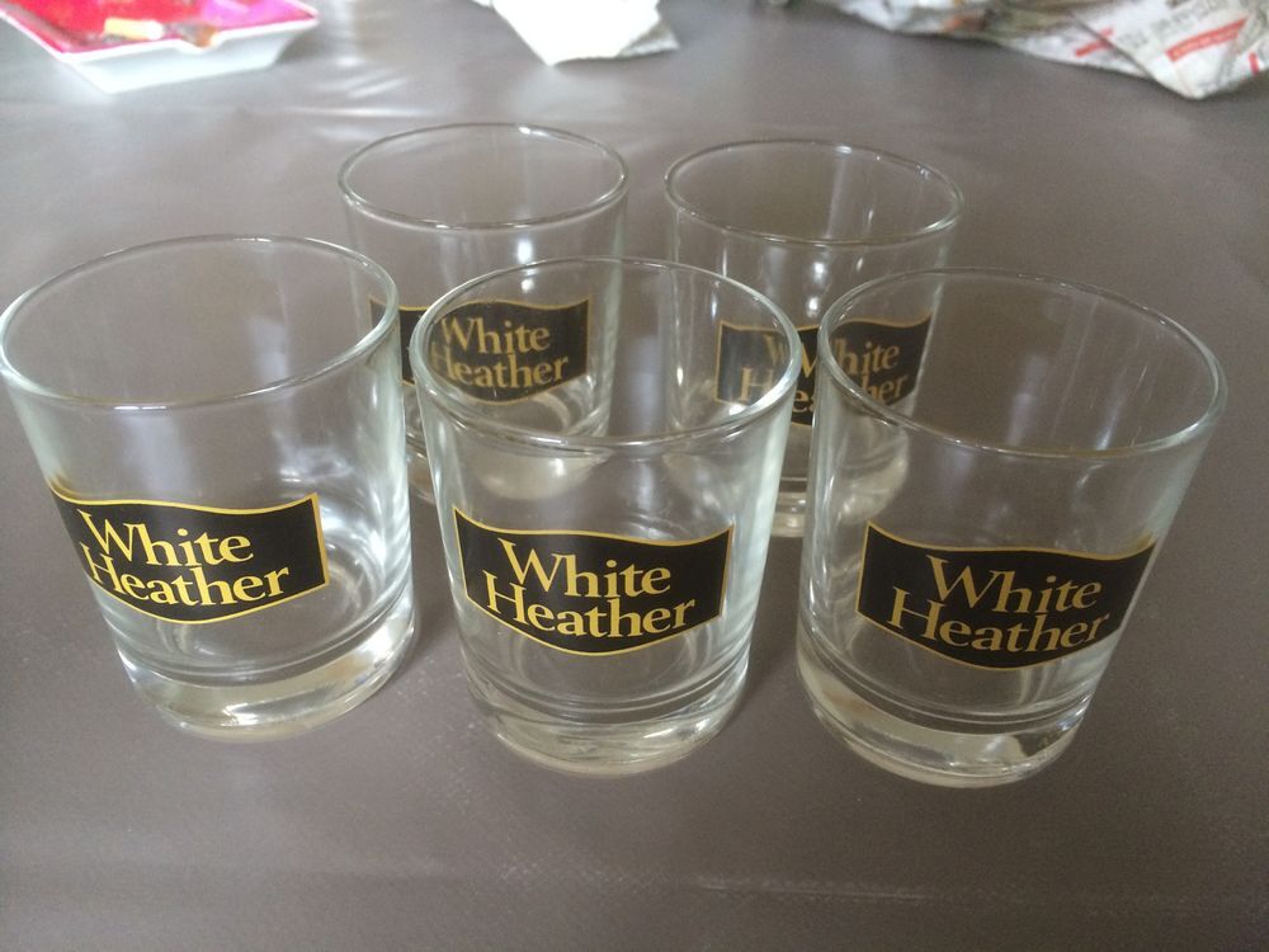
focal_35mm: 30
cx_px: 634
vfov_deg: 46.8
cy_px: 476
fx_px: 1100
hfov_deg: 60.0
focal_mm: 4.12
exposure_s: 1/30
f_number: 2.2
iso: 200
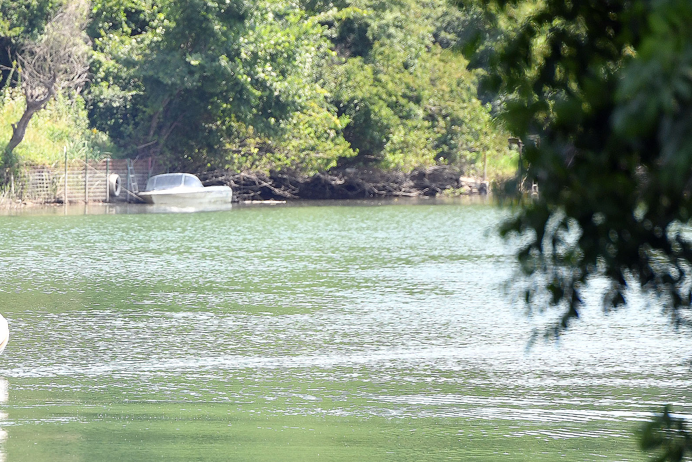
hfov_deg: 4.1
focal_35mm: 507
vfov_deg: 2.7
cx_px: 164
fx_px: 9745
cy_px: 220
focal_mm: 200
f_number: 5
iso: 280
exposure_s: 1/1000
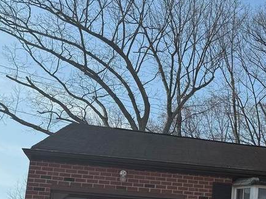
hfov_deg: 24.2
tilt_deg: +9.6
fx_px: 538
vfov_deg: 20.5
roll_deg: -0.4
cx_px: 351
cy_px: 188
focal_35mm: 70
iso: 80
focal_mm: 6.76
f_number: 1.78
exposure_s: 1/4167
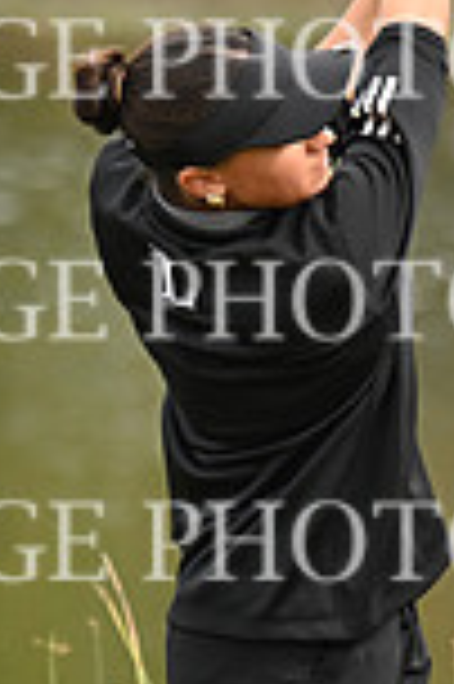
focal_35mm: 2288
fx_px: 43377
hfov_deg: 0.6
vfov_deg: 0.9
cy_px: 418
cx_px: 112
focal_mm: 400
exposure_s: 1/1600
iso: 640
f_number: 4.5
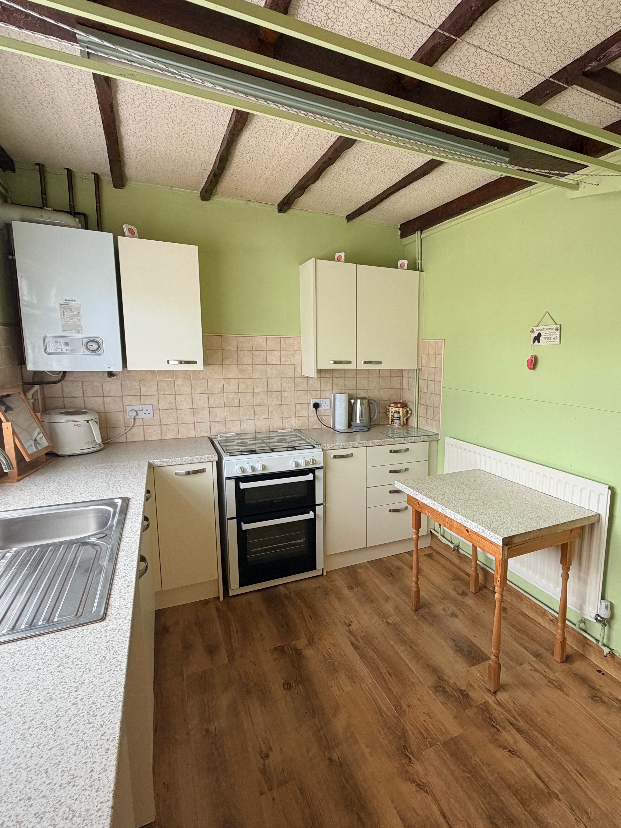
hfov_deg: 66.7
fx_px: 454
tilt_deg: -8.2
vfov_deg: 84.7
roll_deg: -1.3
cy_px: 419
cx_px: 417
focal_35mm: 19
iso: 80
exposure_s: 1/121
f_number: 2.2
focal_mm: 2.22
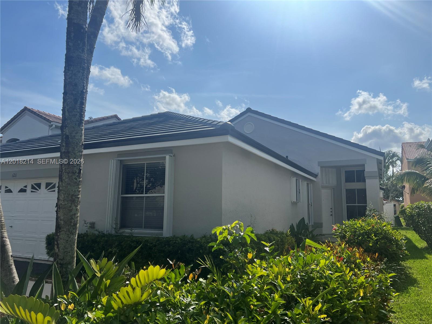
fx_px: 324
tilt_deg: +8.7
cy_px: 162
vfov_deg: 53.1
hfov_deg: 67.3
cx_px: 216
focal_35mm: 26
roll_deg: -0.3
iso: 50
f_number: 1.5
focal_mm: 5.7
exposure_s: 1/11364
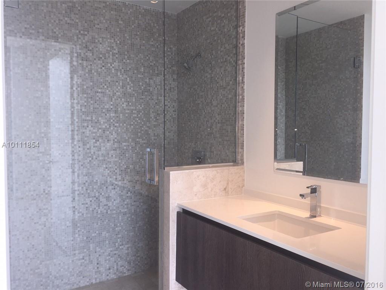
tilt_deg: -1.8
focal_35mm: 29
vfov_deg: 48.2
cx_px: 193
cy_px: 145
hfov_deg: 61.7
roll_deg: -1.2
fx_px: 323
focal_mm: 4.15
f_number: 2.2
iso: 32
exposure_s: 1/37
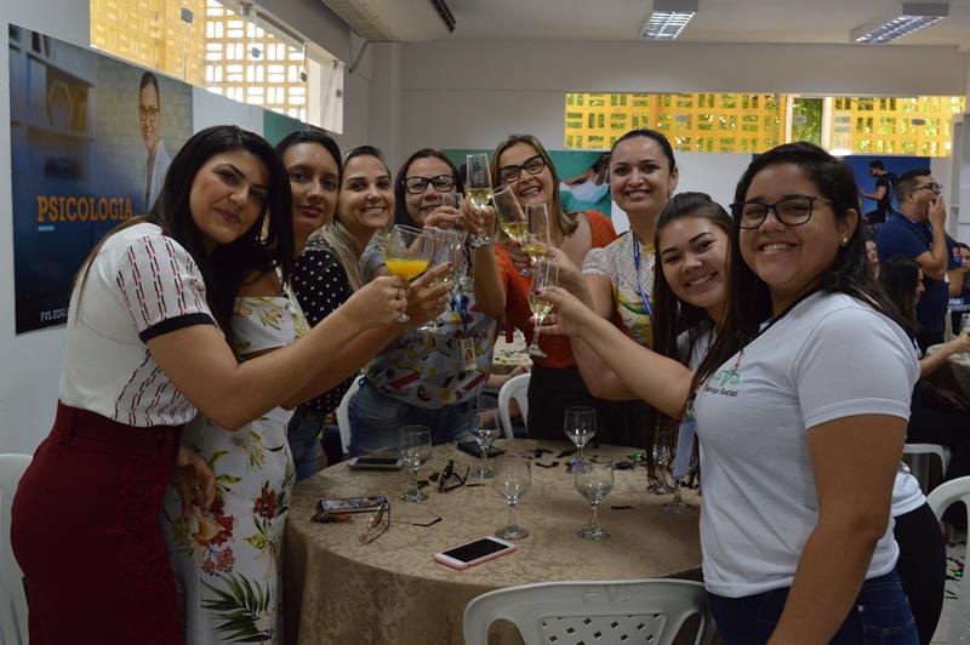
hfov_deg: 53.2
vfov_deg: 36.8
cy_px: 322
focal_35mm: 36
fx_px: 969
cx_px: 485
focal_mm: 24
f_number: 6.3
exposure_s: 1/80
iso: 900
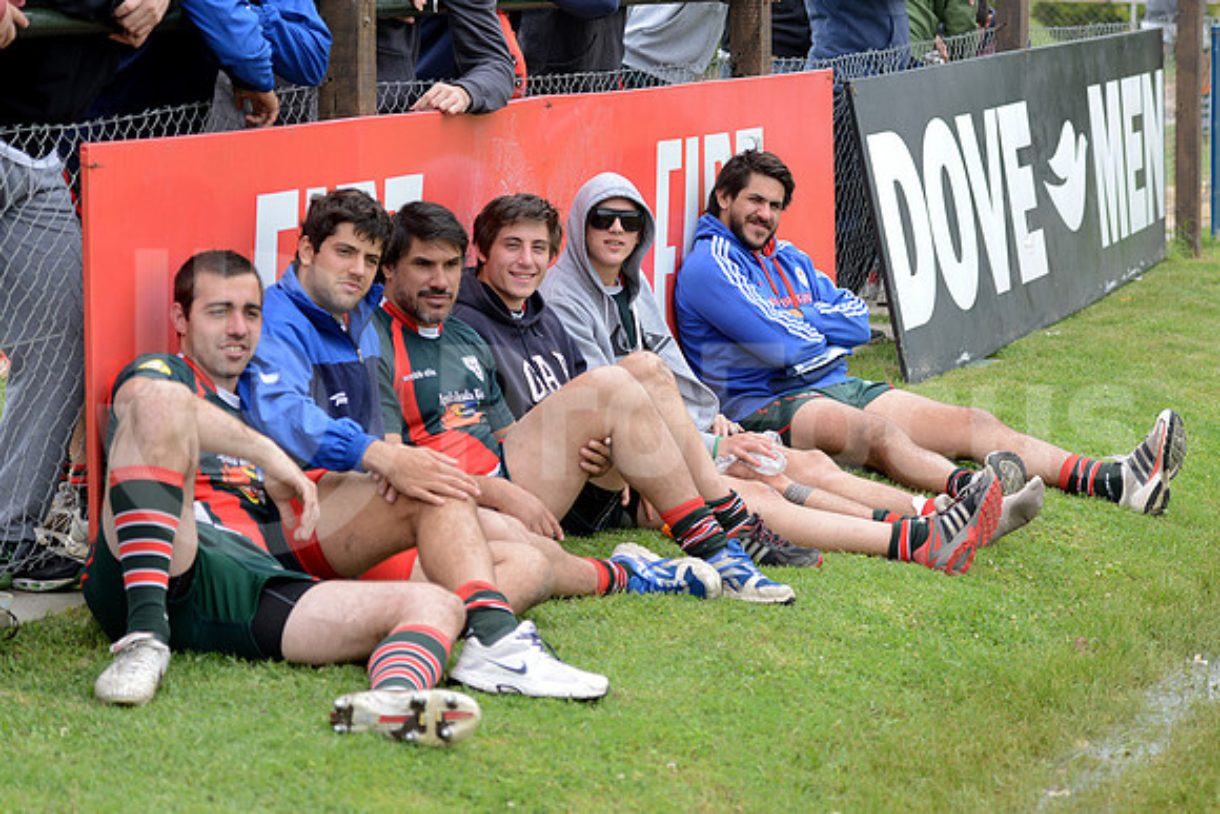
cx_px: 610
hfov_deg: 20.4
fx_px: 3390
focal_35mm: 100
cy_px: 407
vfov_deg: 13.7
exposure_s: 1/640
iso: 400
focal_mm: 100
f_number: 4
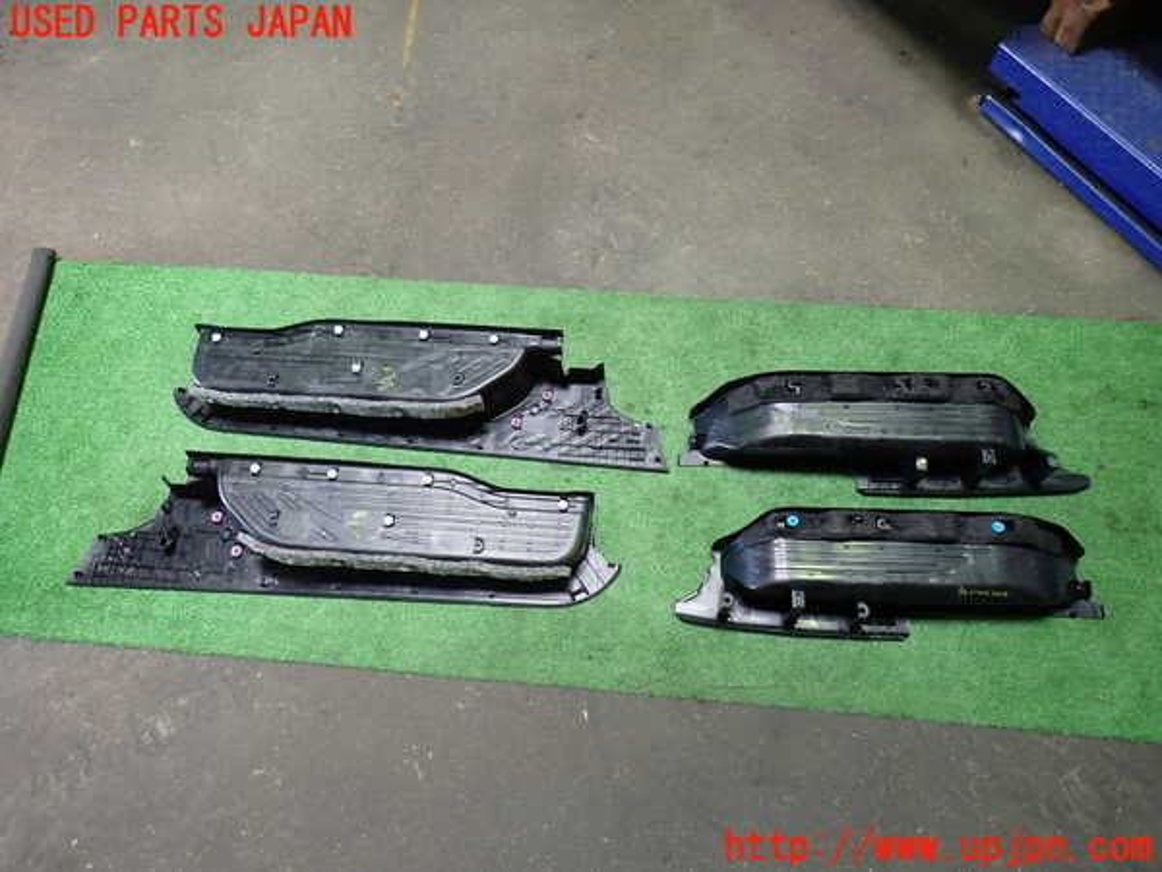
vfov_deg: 54.9
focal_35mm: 25
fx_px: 839
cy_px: 436
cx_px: 581
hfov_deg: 69.4
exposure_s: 1/50
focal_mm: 4.5
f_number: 2
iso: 200
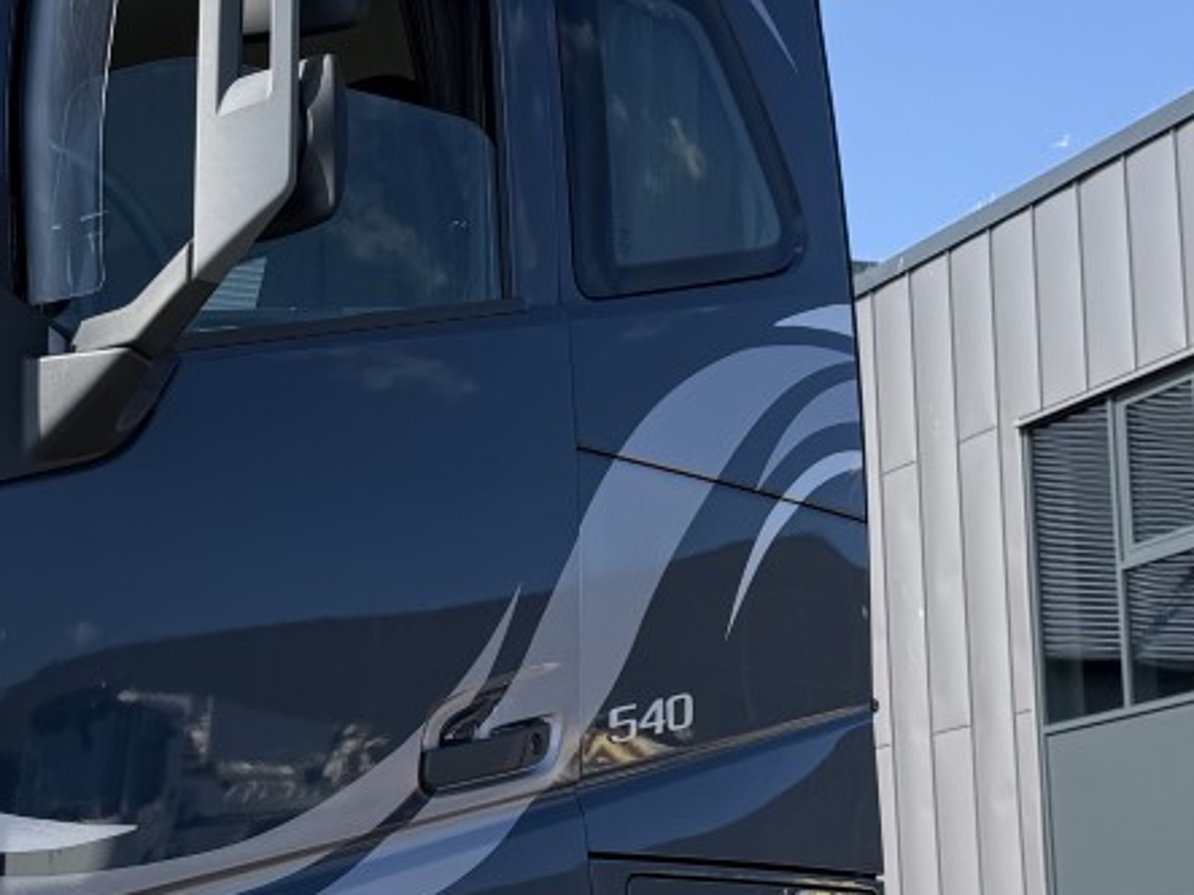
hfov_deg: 24.6
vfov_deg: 18.7
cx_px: 243
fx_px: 2690
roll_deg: +0.3
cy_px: 698
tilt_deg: +8.7
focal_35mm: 78
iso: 80
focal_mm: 6.76
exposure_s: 1/2445
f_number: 1.78
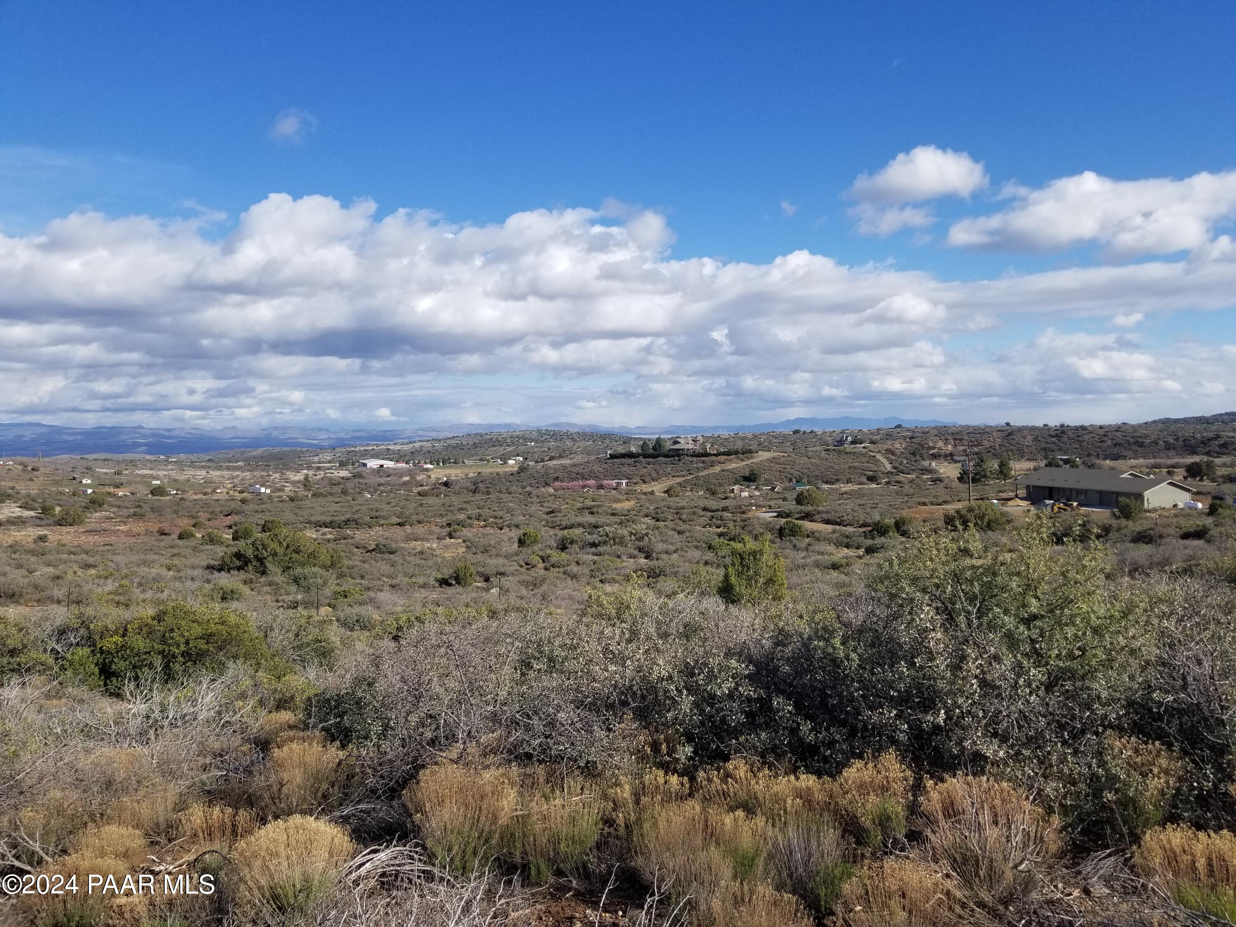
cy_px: 464
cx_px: 618
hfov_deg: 67.3
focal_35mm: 26
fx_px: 928
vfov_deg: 53.1
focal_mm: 4.3
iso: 50
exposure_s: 1/2816
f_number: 1.7
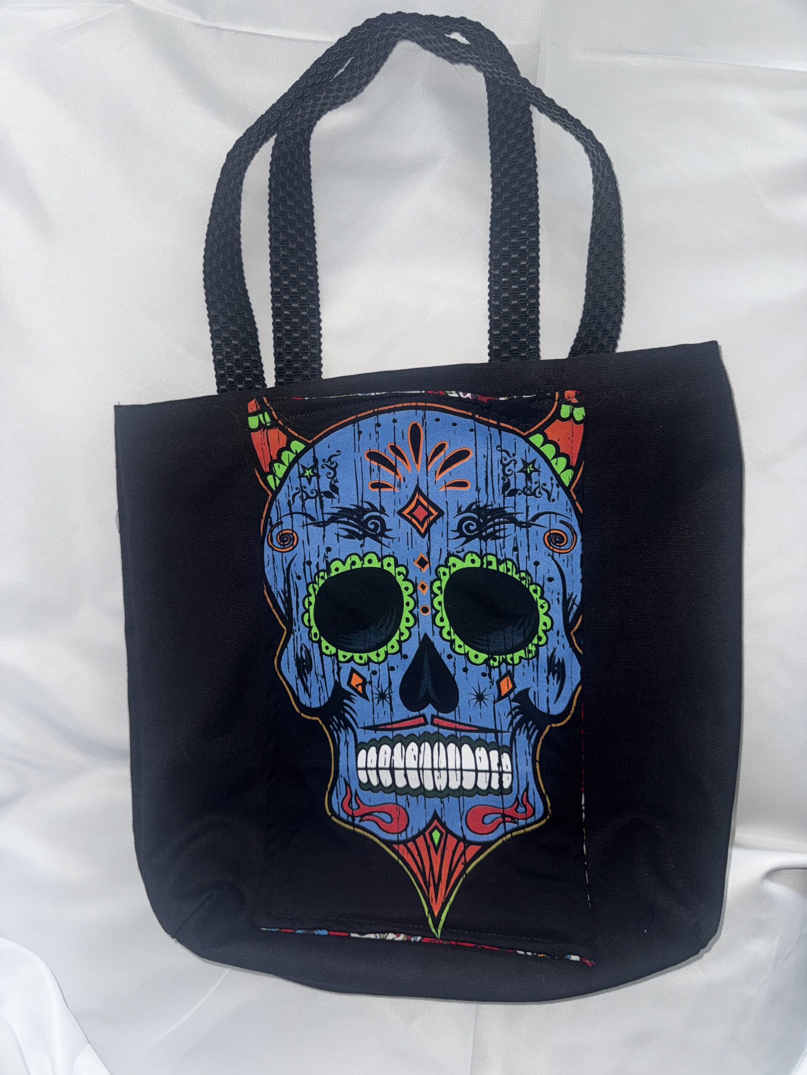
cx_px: 404
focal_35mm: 24
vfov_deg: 71.6
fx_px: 746
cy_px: 538
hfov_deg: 56.8
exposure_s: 1/26
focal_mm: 6.76
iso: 50
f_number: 1.78
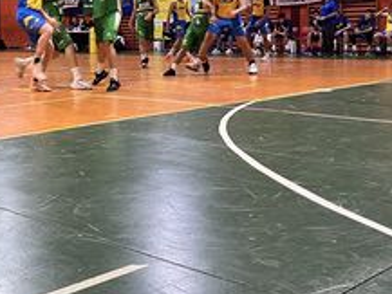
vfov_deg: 23.7
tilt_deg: -3.8
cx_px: 31
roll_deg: +0.5
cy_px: 62
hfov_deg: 30.1
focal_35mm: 61
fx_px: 691
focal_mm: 5.1
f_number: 1.6
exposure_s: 1/50
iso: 320
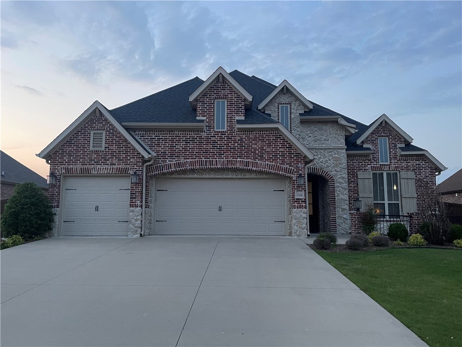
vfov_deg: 53.1
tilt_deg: +7.1
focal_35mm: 26
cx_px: 231
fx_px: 347
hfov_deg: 67.3
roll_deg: +0.0
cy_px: 174
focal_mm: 5.1
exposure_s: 1/60
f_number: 1.6
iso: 400
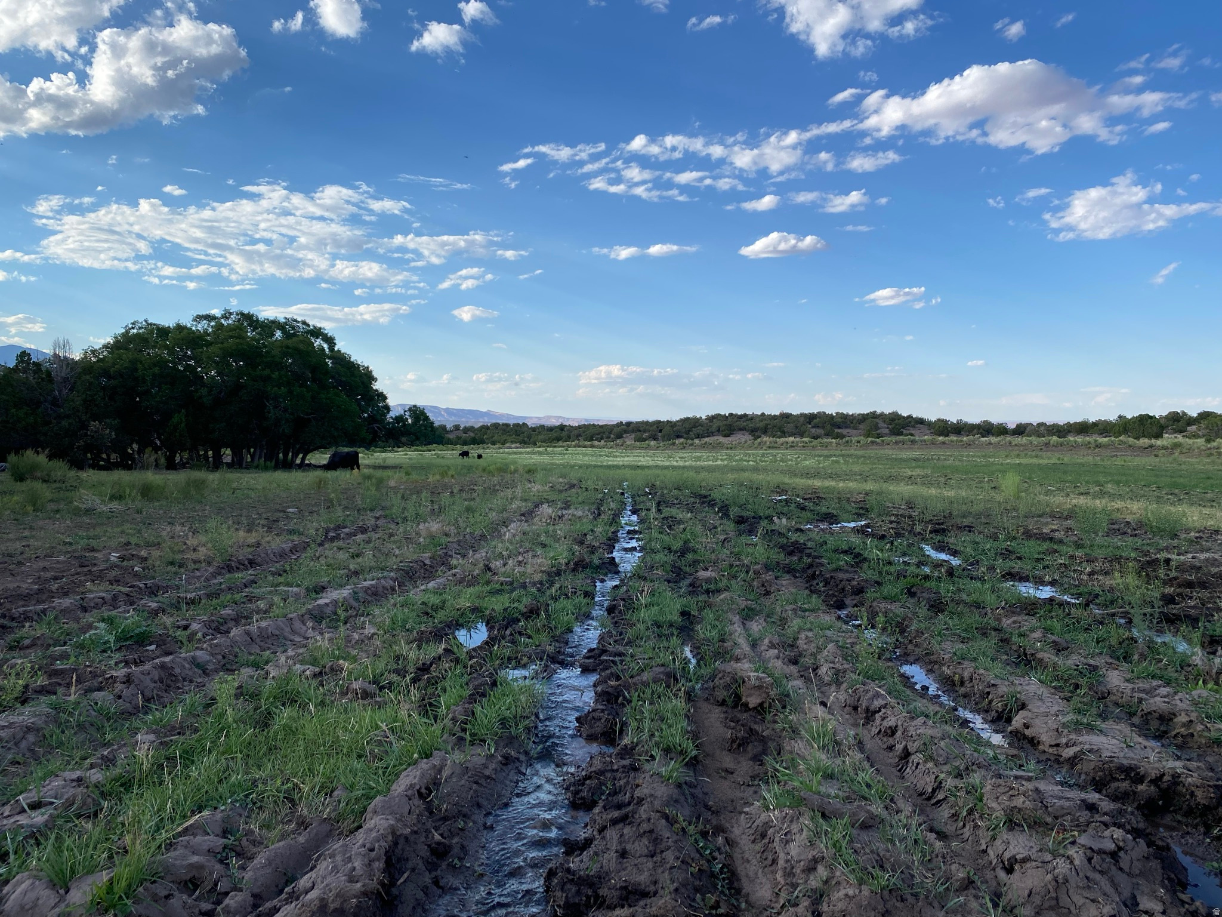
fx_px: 918
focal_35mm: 26
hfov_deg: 67.3
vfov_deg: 53.1
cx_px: 611
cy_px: 458
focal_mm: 4.25
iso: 32
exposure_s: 1/1961
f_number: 1.8
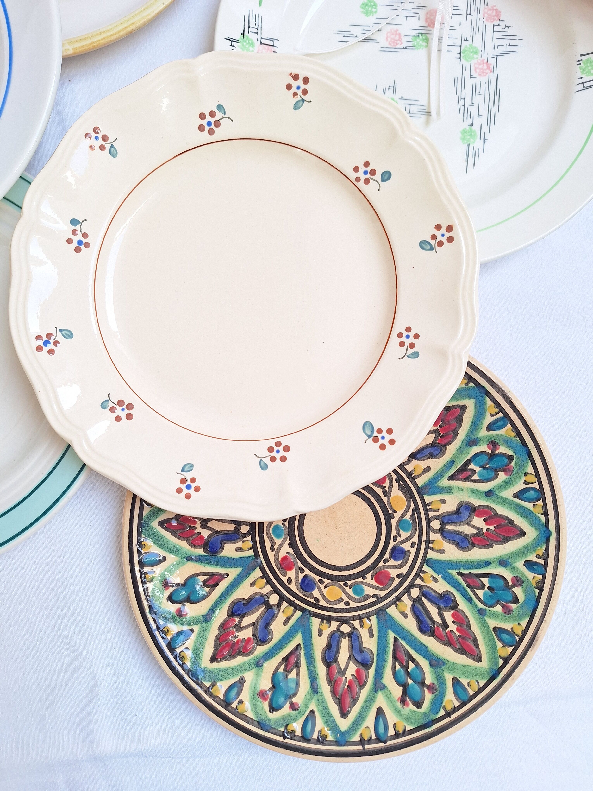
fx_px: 525
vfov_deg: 73.9
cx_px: 296
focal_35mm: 23
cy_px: 396
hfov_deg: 58.9
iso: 40
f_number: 1.8
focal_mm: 5.54
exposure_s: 1/120
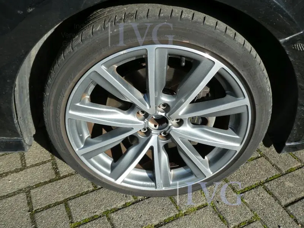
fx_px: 290
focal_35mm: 33
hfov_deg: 55.4
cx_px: 152
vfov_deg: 42.9
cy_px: 114
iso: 80
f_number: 3.6
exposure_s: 1/320
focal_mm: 5.8
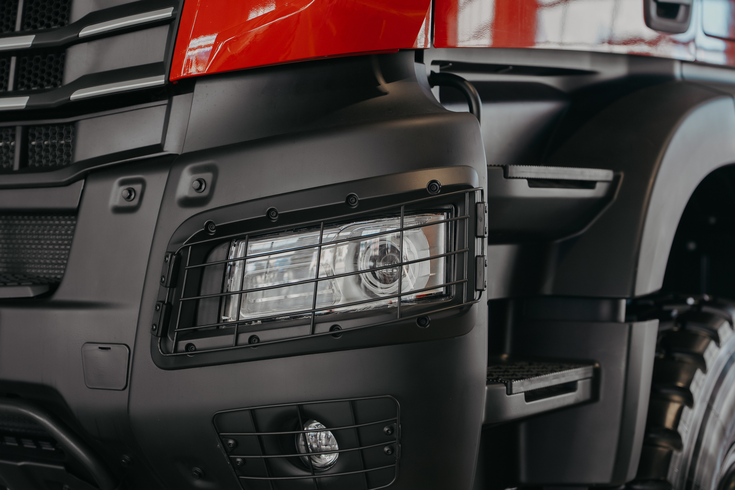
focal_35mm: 64
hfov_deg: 31.4
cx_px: 368
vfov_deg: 21.2
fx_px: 1307
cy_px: 245
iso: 160
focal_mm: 64
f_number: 2.5
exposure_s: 1/125
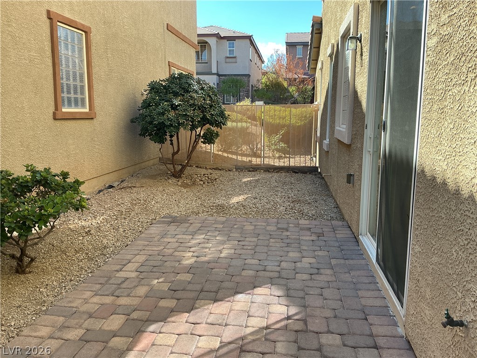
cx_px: 238
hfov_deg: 61.7
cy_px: 179
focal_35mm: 29
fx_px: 400
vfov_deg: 48.2
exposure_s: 1/208
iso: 25
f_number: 1.8
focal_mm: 3
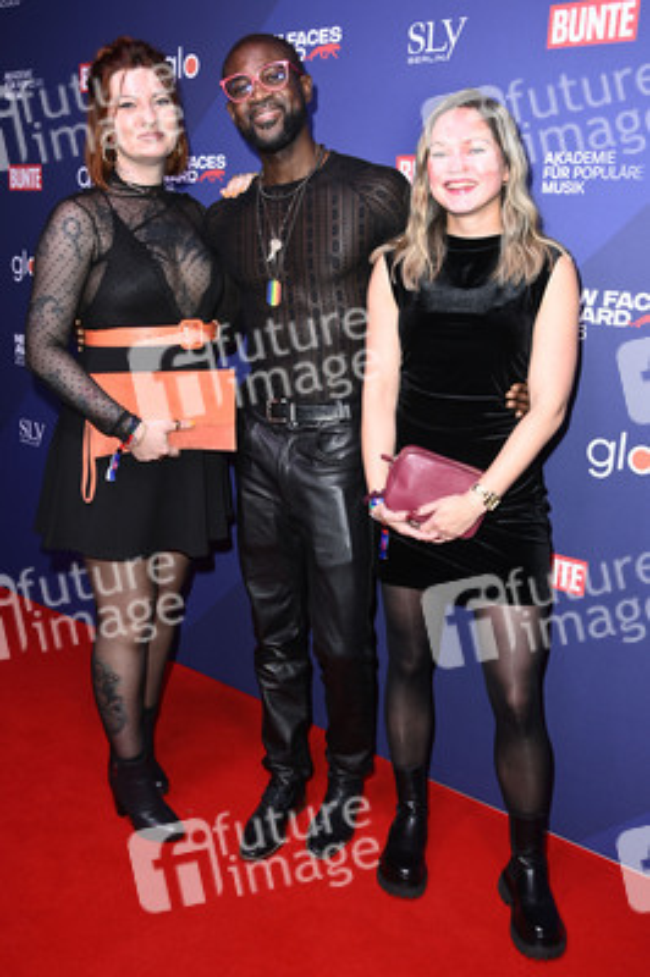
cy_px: 488
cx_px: 325
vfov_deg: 55.8
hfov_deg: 38.8
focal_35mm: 34
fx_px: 922
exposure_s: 1/250
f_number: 5.6
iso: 800
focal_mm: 34
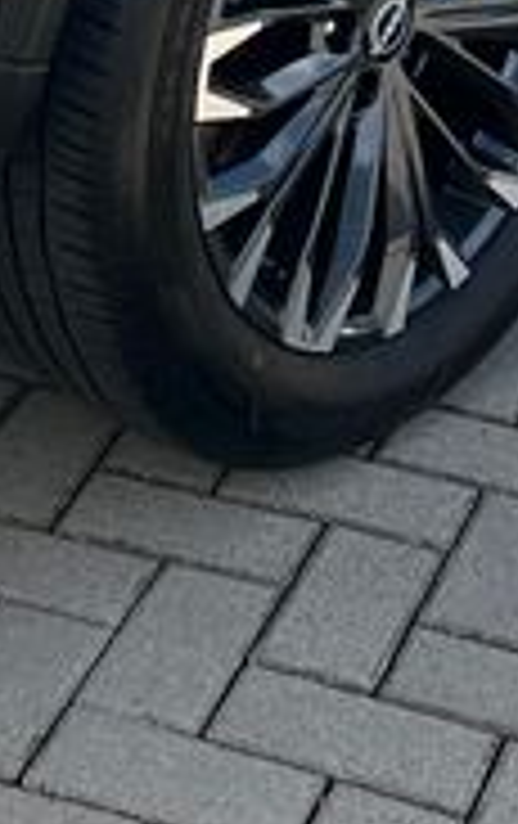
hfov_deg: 8.5
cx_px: 50
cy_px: -788
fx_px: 3465
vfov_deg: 12.1
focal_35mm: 154
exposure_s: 1/1647
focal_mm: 5.1
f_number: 1.6
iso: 50
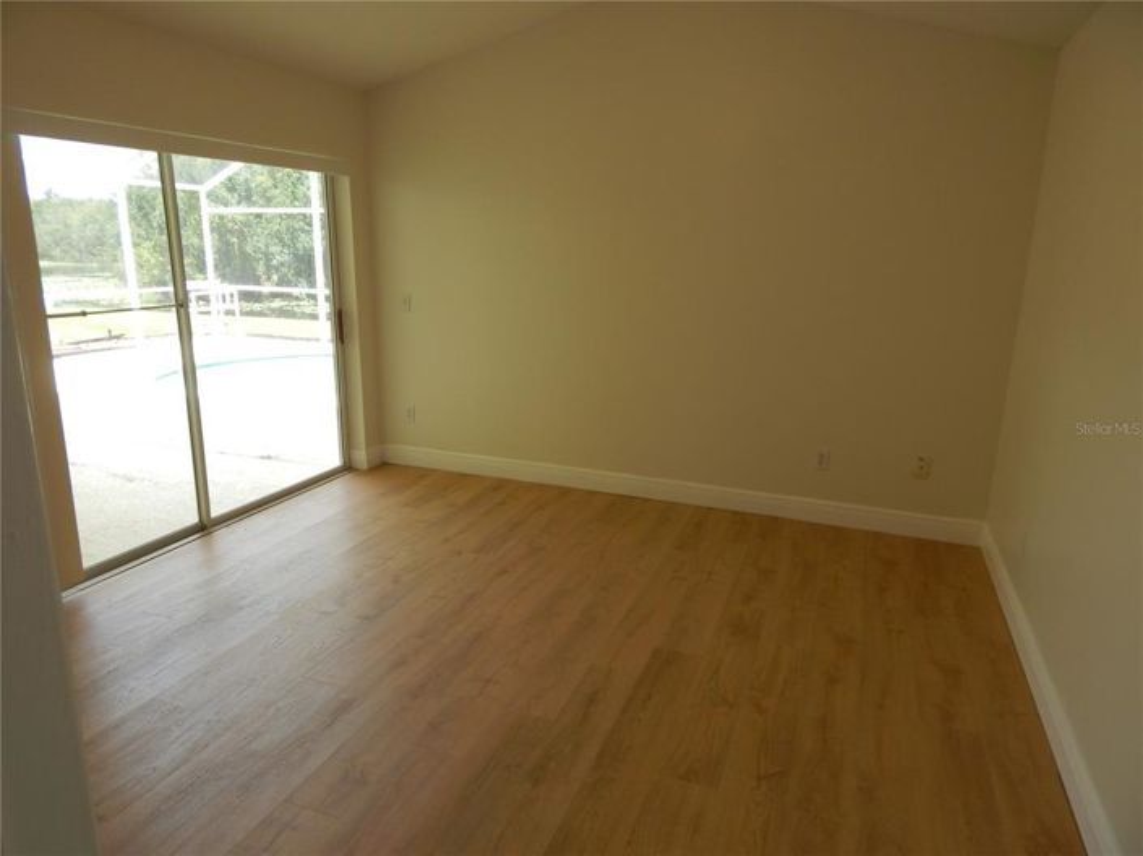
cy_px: 428
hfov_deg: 76.4
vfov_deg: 61.0
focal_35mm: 22
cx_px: 572
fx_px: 726
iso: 125
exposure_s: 1/200
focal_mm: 4
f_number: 3
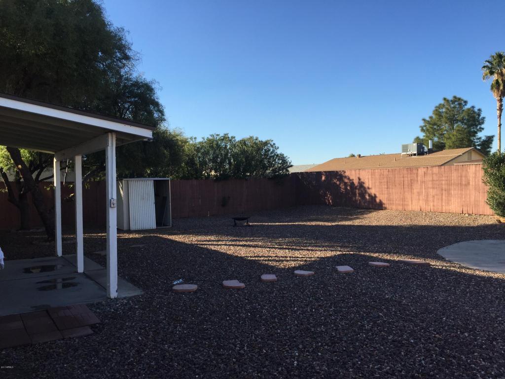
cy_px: 190
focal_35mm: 29
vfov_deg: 48.2
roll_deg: +0.4
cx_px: 252
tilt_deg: -0.5
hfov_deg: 61.7
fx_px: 423
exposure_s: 1/1099
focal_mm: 4.15
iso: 32
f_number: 2.2
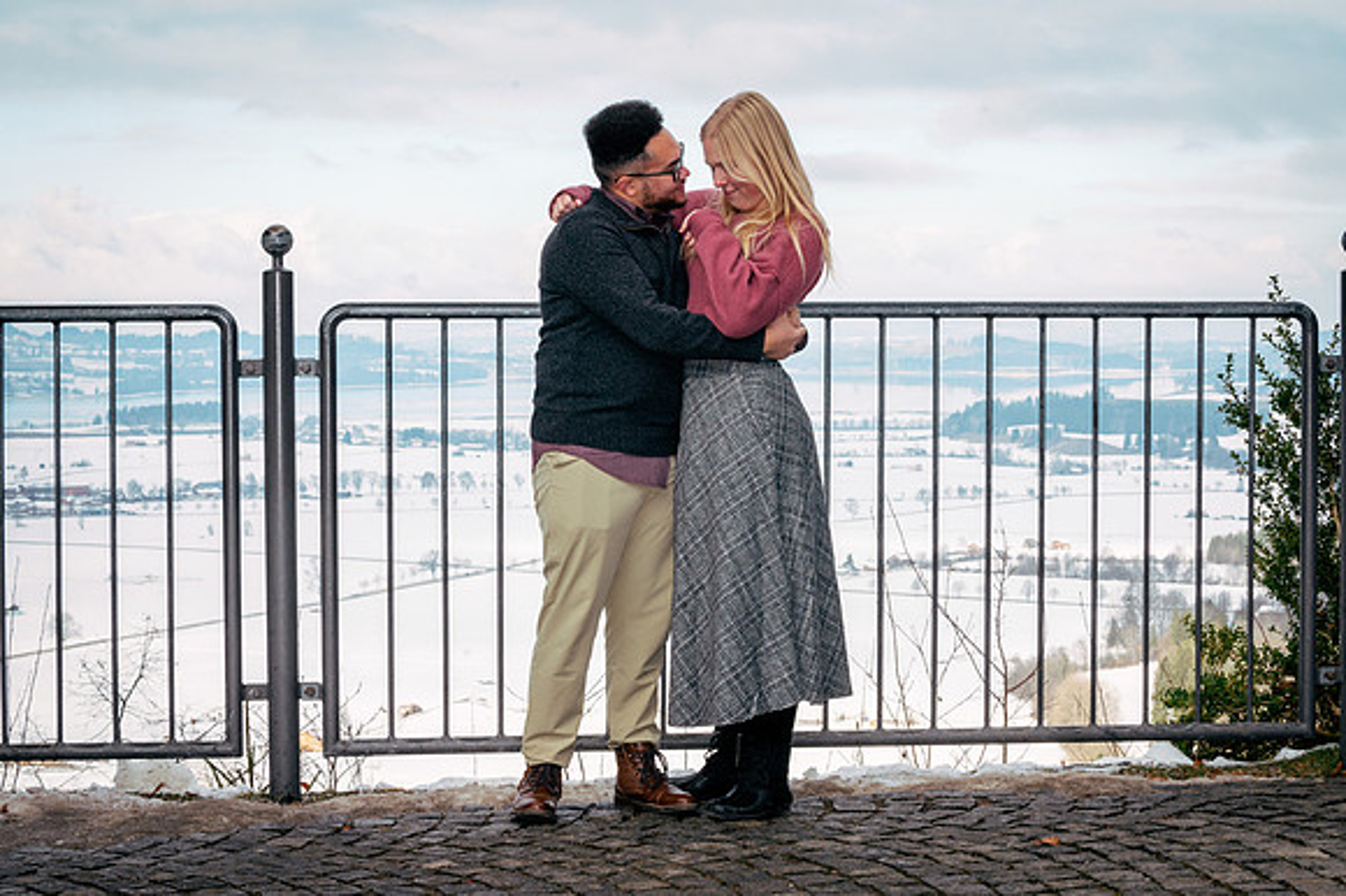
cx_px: 703
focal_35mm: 76
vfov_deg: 17.9
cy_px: 445
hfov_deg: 26.6
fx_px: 2846
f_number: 16
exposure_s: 1/200
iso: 250
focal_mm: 70
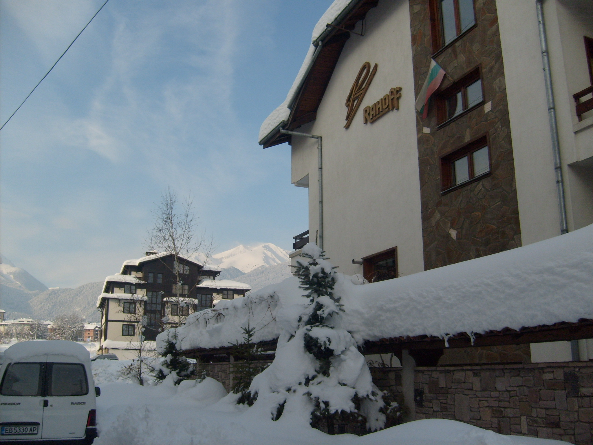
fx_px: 600
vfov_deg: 40.7
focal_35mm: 35
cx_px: 296
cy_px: 222
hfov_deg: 52.6
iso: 80
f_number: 7.1
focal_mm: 5.8
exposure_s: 1/180
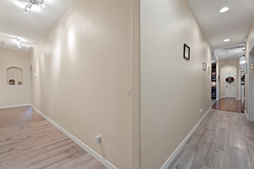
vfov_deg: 73.7
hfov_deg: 96.7
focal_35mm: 16
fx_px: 113
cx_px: 127
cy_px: 84
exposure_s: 1
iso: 200
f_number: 9
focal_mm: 16
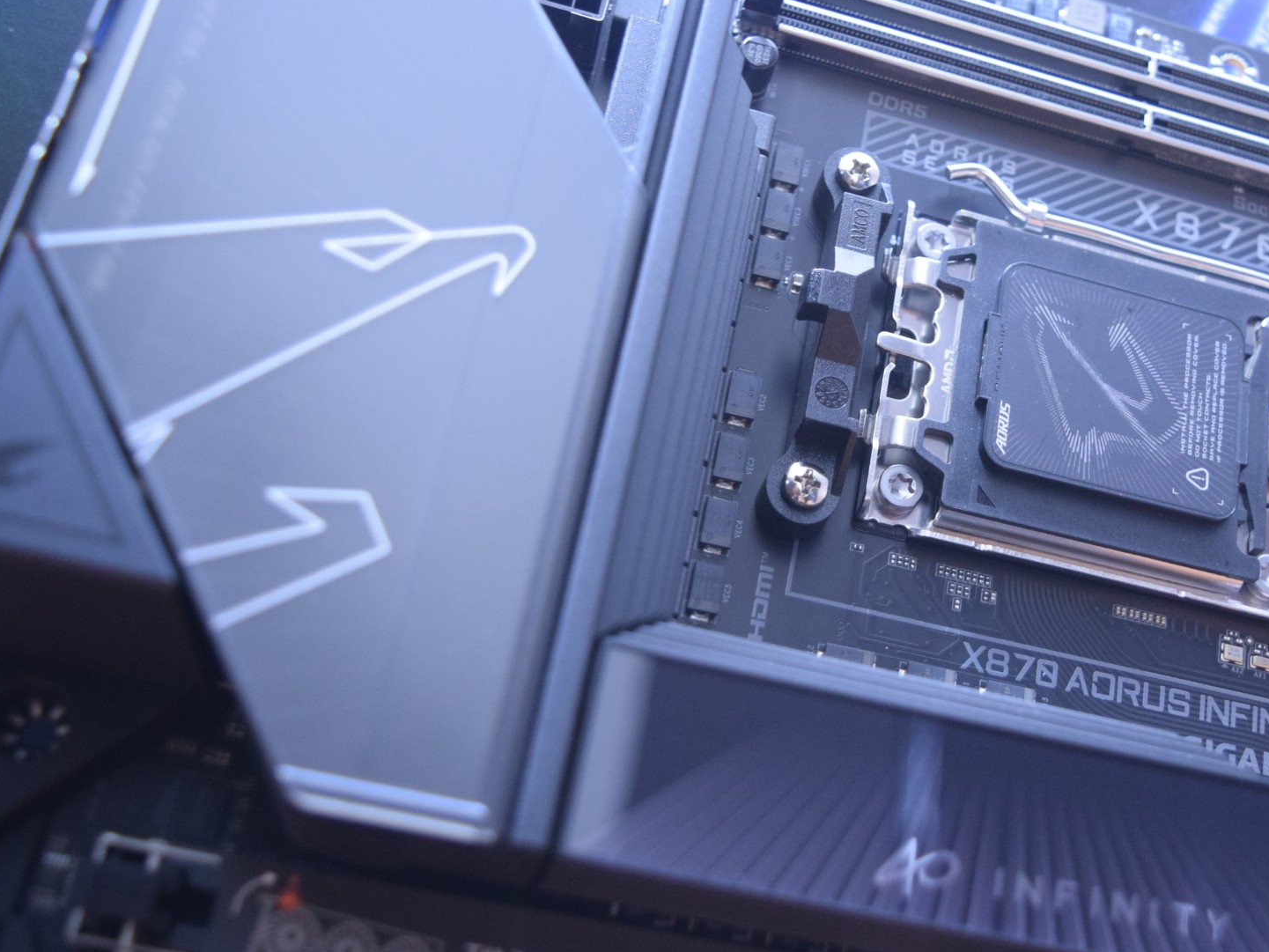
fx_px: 1823
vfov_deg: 29.2
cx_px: 890
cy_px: 425
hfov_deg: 37.8
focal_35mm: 50
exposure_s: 1/8
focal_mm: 23
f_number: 4
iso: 1600
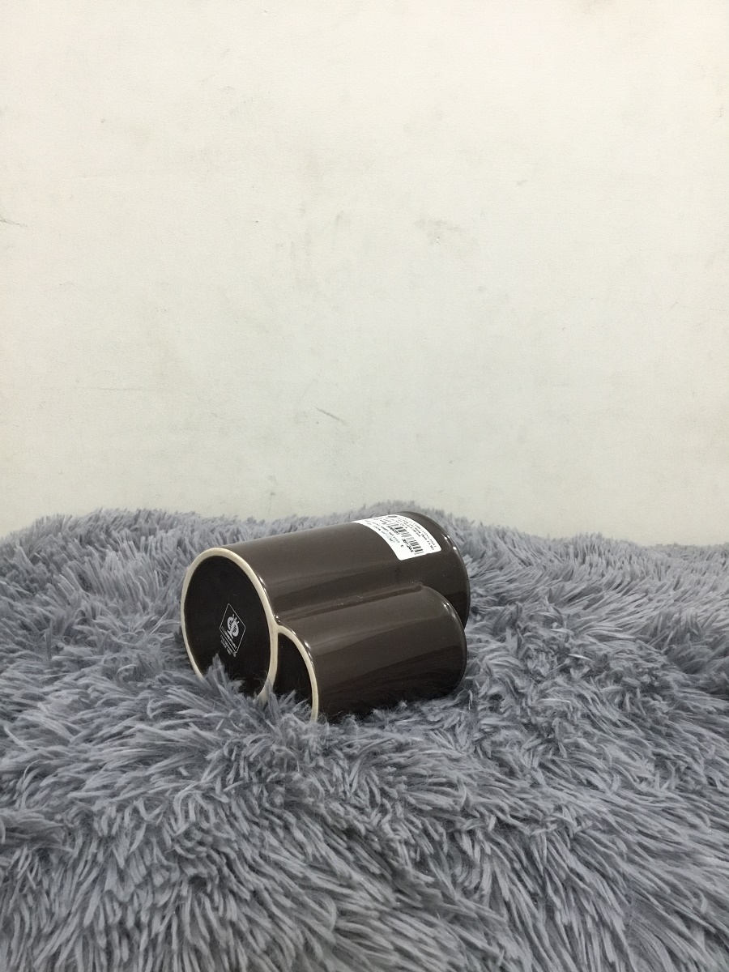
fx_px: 870
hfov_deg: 45.4
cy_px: 486
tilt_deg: -12.6
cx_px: 364
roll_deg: +0.5
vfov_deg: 58.4
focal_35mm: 31
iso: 200
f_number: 2.4
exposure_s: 1/33
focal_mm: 3.3
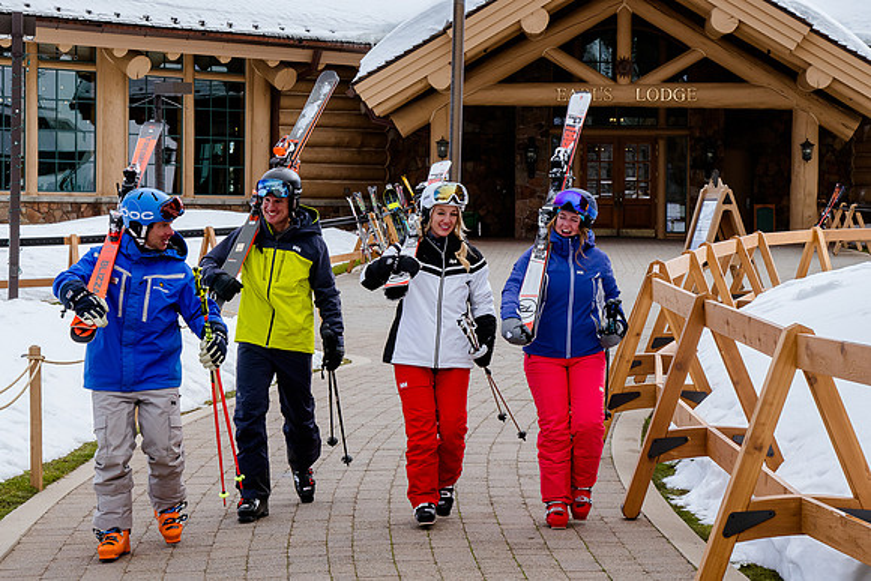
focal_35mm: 92
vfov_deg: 14.8
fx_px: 2232
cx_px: 503
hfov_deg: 22.1
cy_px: 216
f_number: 14
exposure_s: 1/250
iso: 320
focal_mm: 65
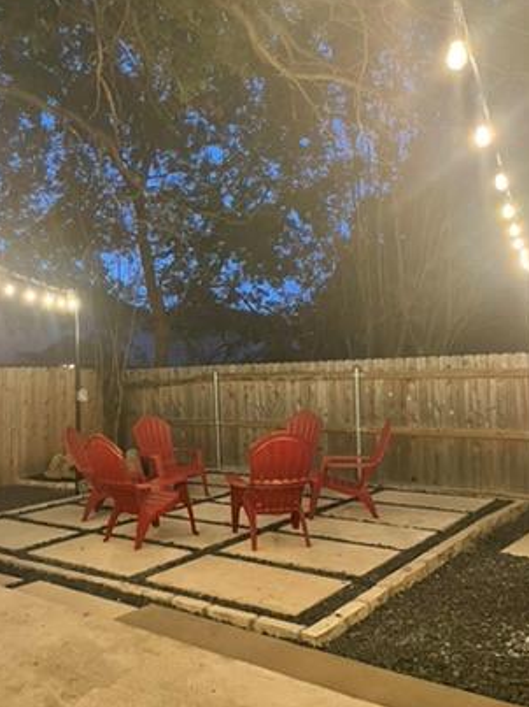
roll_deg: +1.6
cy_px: 344
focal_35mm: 31
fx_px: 632
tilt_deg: +3.1
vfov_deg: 58.4
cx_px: 222
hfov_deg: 45.3
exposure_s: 1/30
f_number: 1.6
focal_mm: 4.2
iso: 800
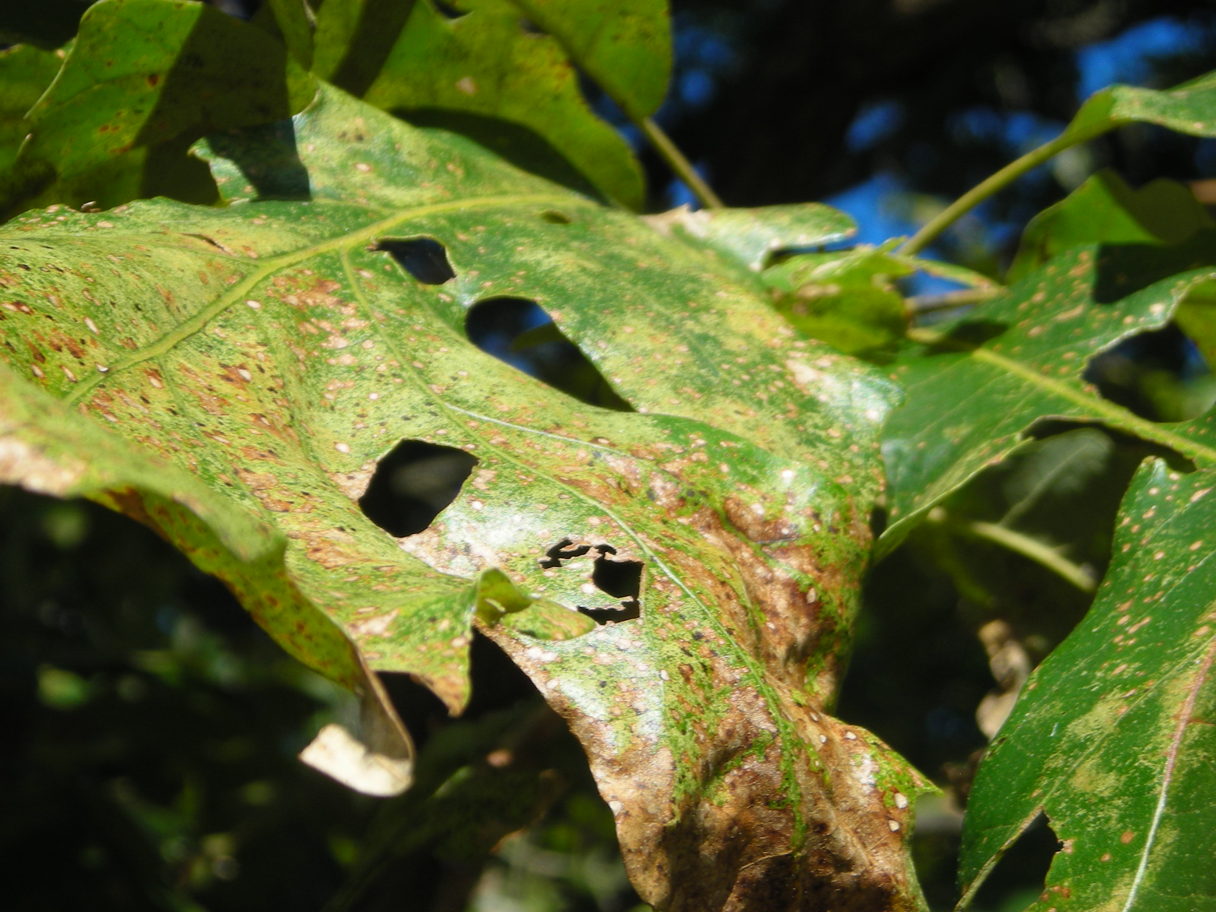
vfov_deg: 12.8
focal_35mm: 116
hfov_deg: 17.0
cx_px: 608
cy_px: 456
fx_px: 4075
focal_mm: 19.2
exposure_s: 1/184
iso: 50
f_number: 5.3
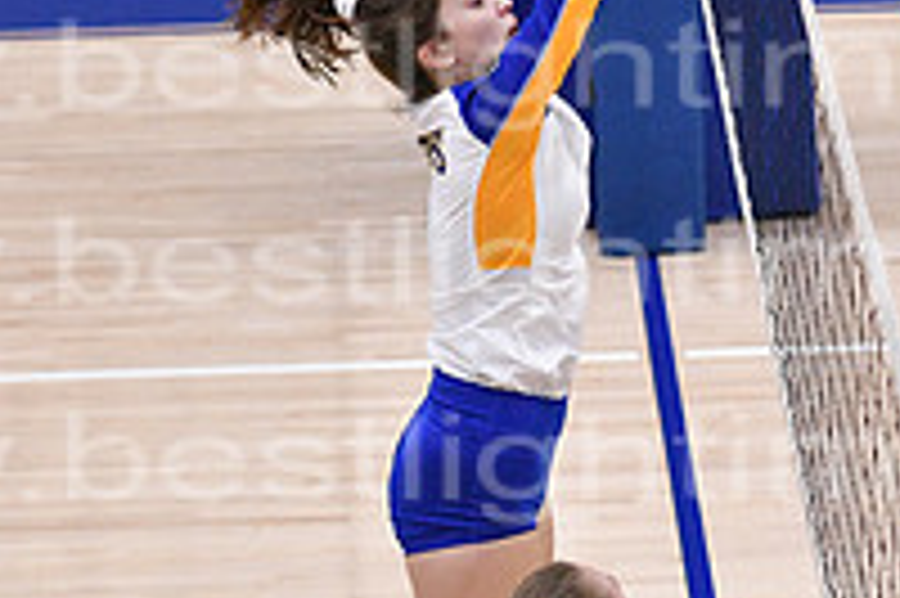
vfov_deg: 3.3
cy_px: 173
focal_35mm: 413
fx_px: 10328
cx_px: 652
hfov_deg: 5.0
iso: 6400
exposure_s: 1/1000
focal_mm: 95
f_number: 3.2
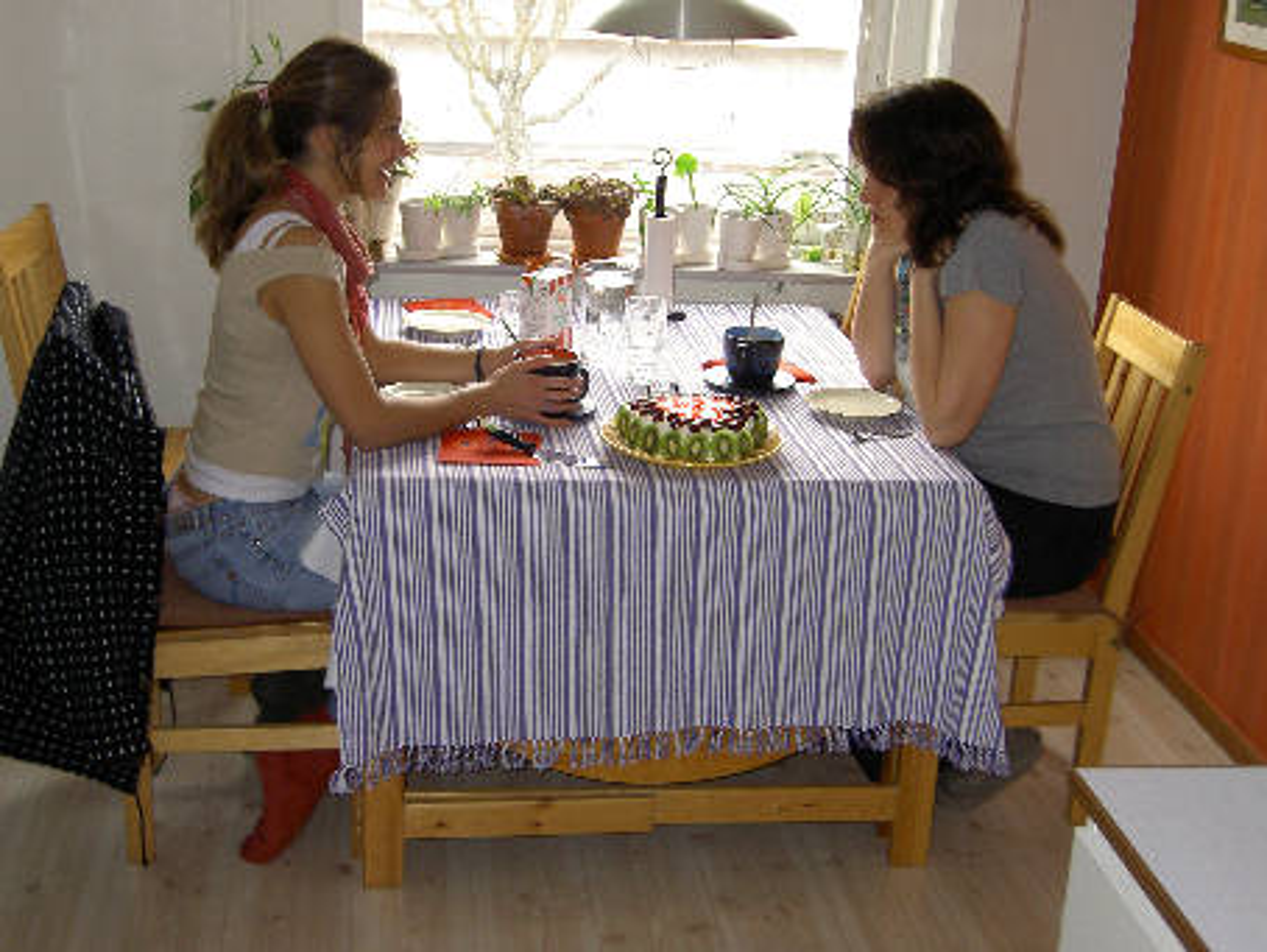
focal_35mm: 47
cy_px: 476
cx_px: 634
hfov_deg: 40.4
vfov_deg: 30.9
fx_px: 1721
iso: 100
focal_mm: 7.7
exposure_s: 1/60
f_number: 3.4
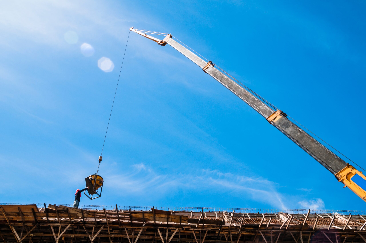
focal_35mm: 42
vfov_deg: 31.8
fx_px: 426
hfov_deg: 46.5
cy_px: 122
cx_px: 183
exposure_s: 1/100
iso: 100
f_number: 11
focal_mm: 28
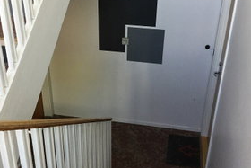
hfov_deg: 42.7
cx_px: 118
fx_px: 321
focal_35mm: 46
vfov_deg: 29.3
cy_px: 85
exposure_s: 1/33
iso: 25
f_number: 2.4
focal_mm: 3.3
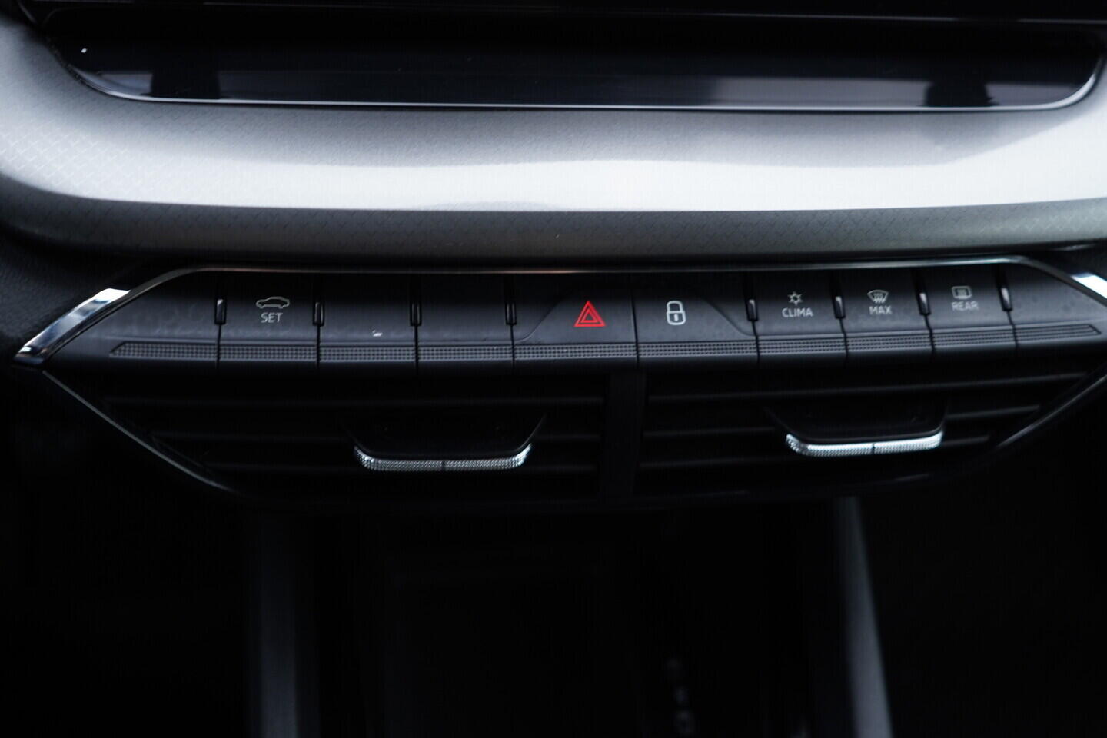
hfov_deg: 53.1
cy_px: 369
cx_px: 554
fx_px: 1107
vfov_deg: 36.9
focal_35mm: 36
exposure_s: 1/40
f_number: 2.8
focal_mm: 24
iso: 250
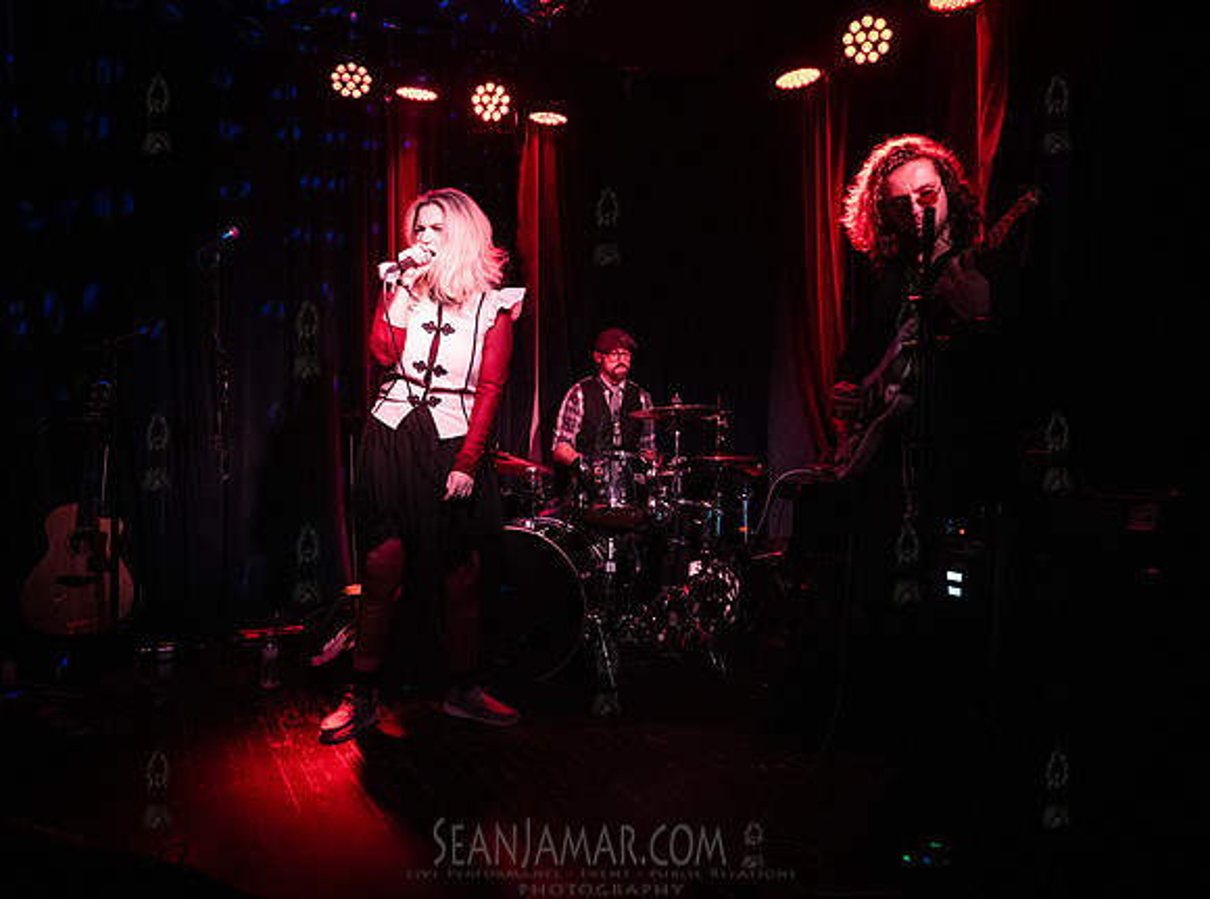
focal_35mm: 26
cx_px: 537
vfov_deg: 52.7
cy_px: 453
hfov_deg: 67.2
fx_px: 907
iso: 12800
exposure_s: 1/400
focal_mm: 24
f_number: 3.2
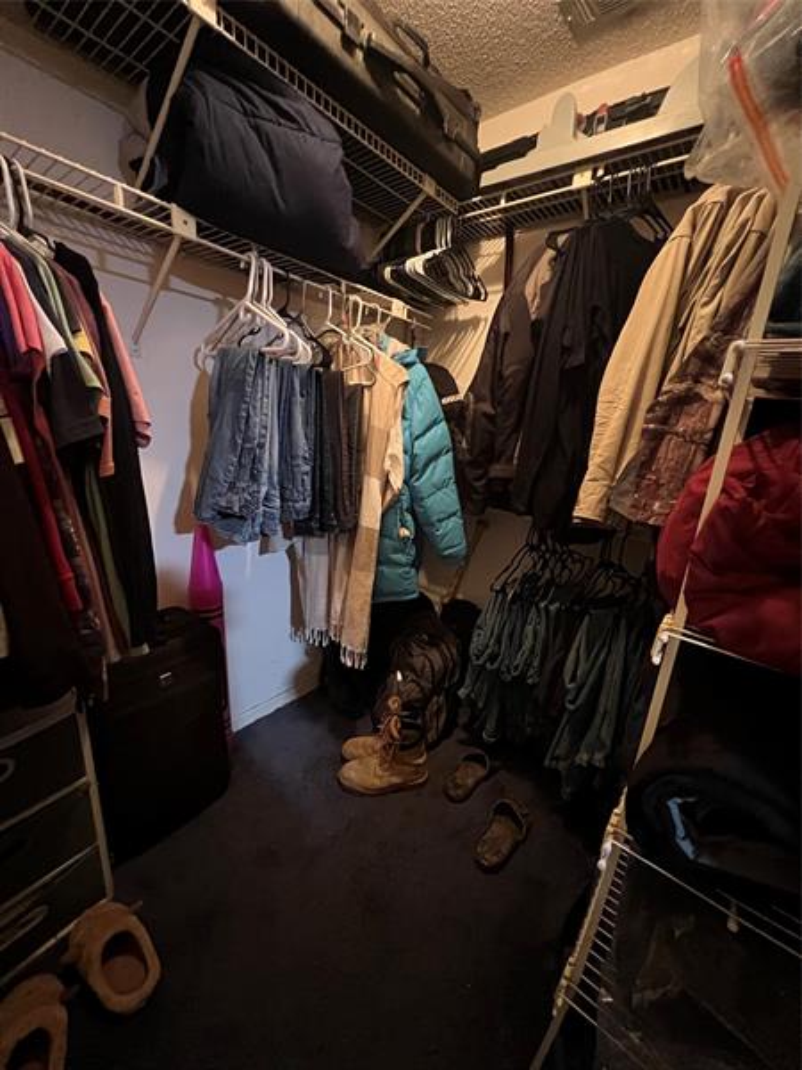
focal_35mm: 13
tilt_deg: -14.1
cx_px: 401
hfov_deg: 89.9
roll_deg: -4.0
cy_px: 535
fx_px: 402
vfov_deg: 106.2
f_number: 1.8
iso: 2000
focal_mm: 1.57
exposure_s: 1/30
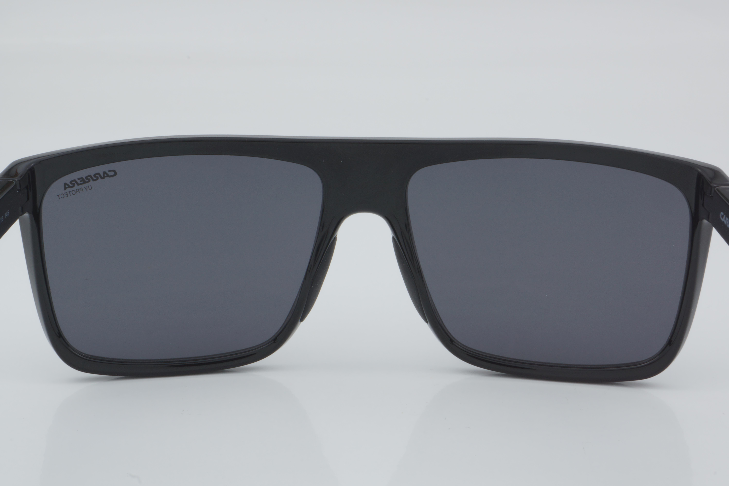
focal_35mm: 82
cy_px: 243
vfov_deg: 16.6
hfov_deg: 24.6
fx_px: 1670
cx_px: 364
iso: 100
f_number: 32
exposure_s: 1/4
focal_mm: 55
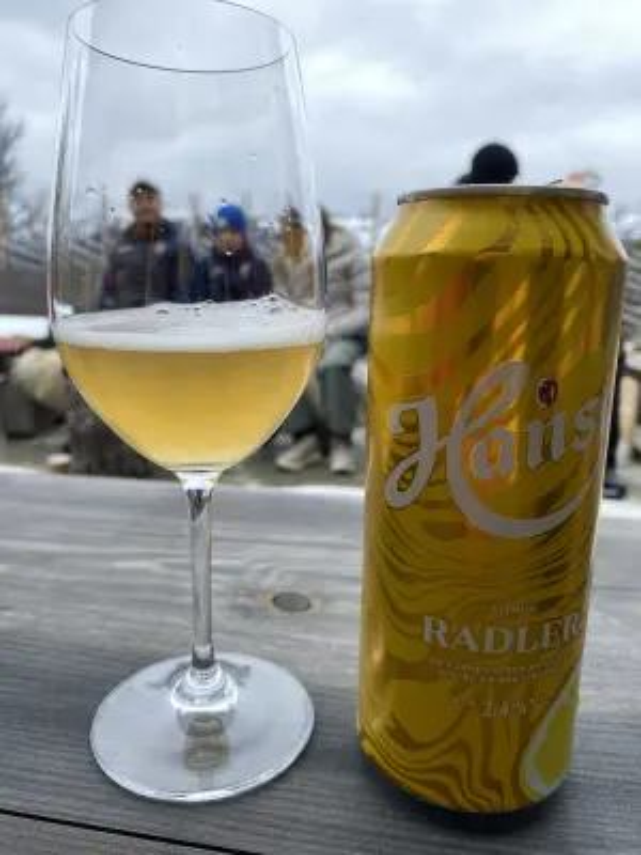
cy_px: 428
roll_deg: -1.5
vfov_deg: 67.3
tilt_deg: -13.5
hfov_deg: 53.1
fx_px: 642
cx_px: 320
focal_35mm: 26
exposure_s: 1/251
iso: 32
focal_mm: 4.25
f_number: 1.8
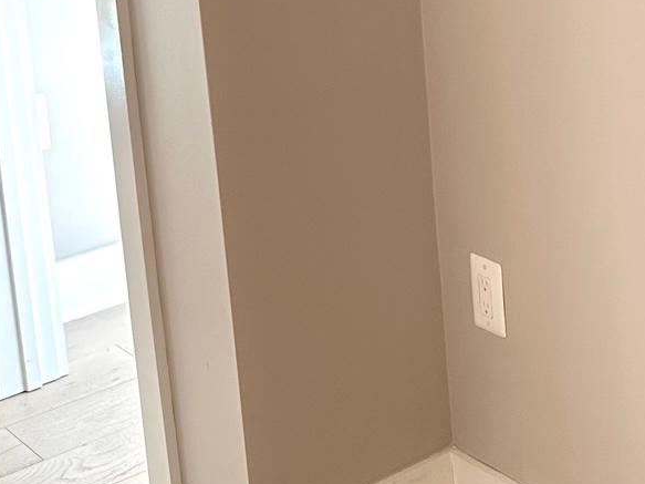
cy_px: -153
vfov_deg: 16.7
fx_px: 1546
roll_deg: +0.8
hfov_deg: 20.1
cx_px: 980
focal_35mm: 83
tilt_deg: -11.0
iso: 125
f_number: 1.78
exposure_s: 1/120
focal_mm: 6.86
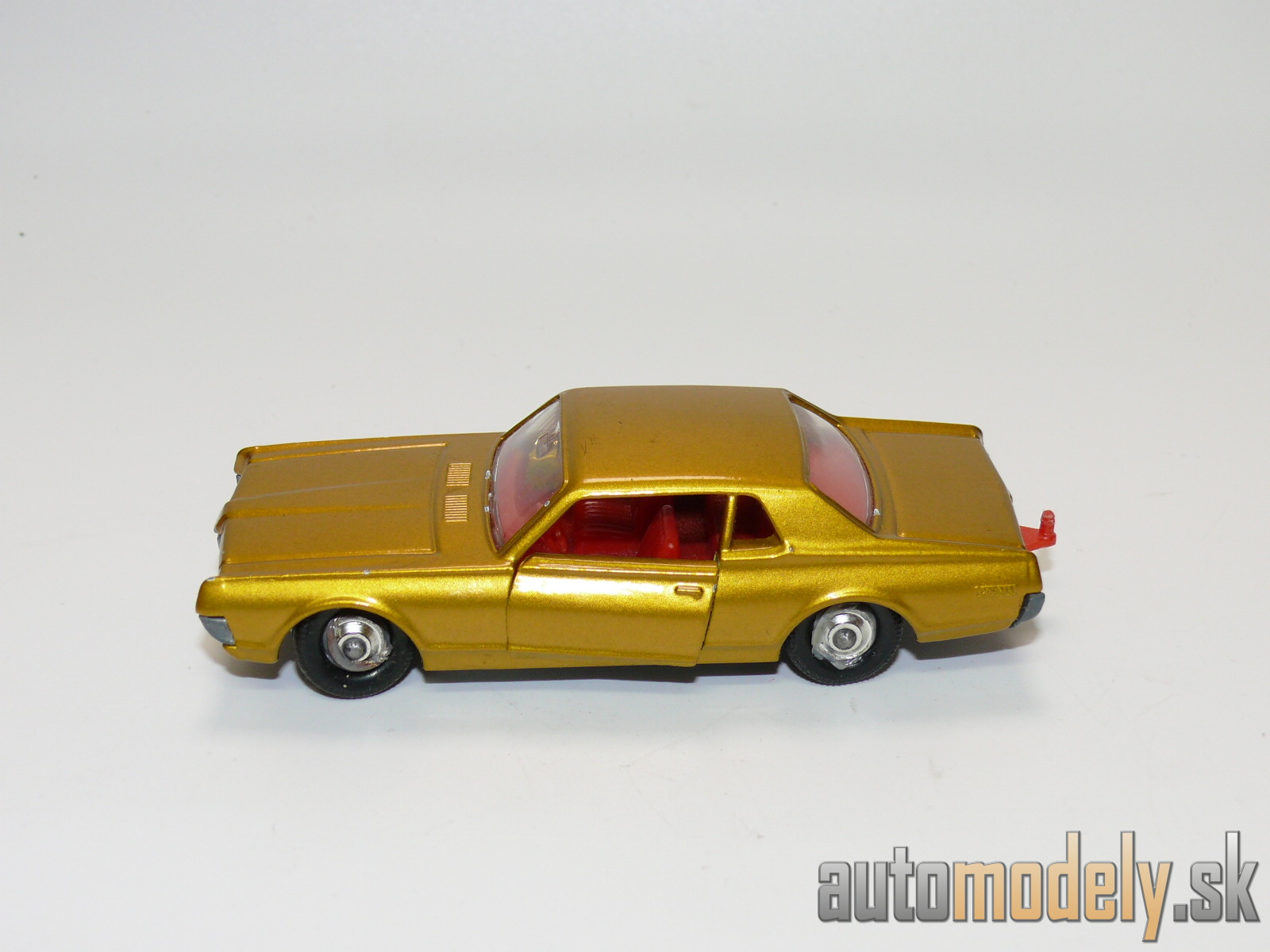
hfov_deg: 34.3
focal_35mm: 56
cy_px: 476
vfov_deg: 26.1
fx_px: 2055
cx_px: 635
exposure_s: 1/30
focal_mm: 9.7
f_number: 4
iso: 100
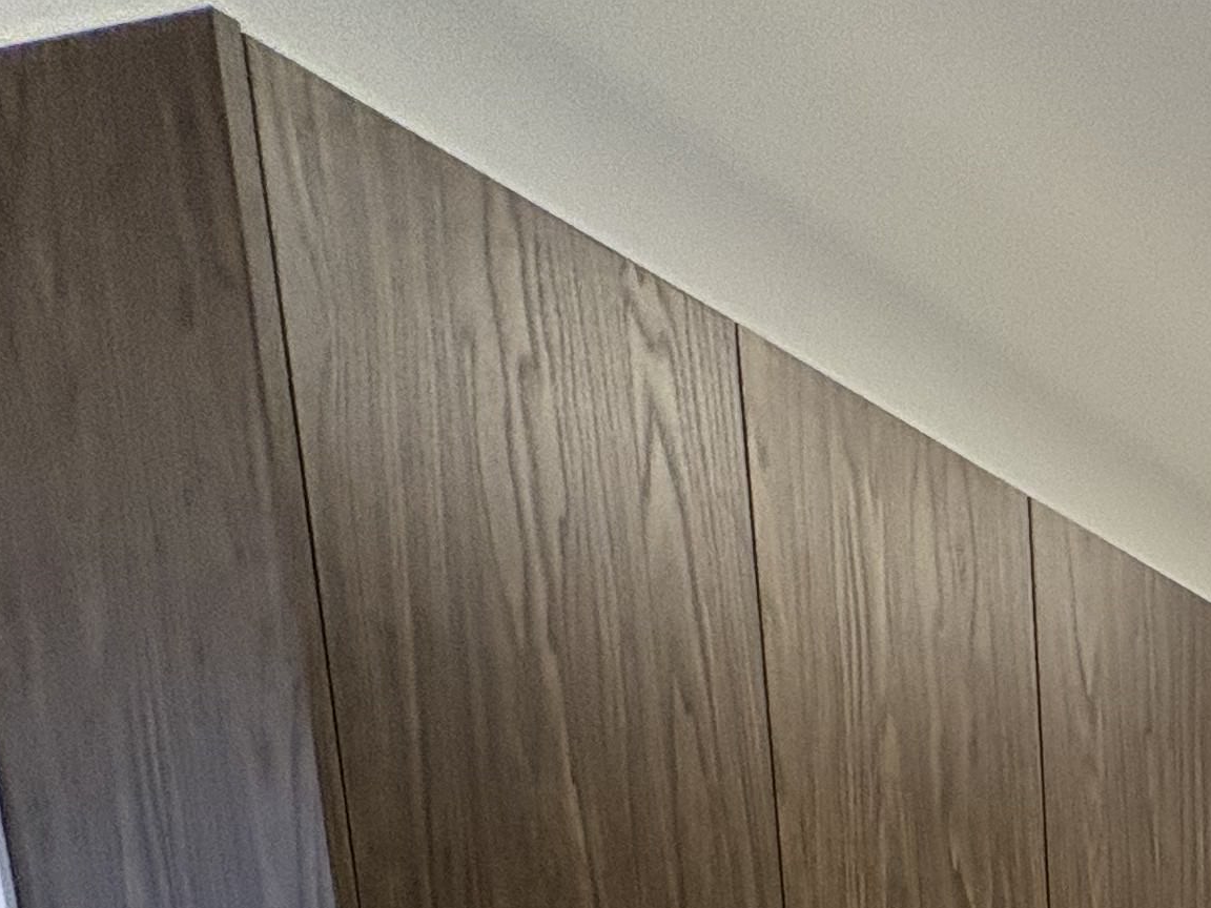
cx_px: 1709
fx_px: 1714
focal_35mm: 49
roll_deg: -2.3
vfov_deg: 21.7
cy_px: 1538
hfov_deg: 28.7
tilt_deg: -11.3
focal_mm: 2.22
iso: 200
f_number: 2.2
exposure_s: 1/60
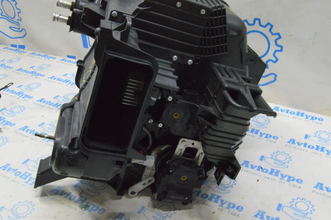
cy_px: 110
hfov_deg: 49.6
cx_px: 166
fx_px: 358
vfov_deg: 34.2
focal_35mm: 39
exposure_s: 1/15
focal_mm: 26
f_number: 20
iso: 6400
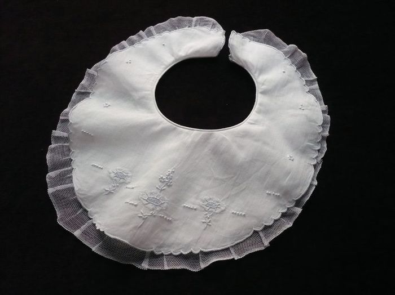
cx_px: 198
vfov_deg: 40.7
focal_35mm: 35
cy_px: 148
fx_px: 399
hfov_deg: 52.7
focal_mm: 5.8
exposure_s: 1/250
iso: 400
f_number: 2.8
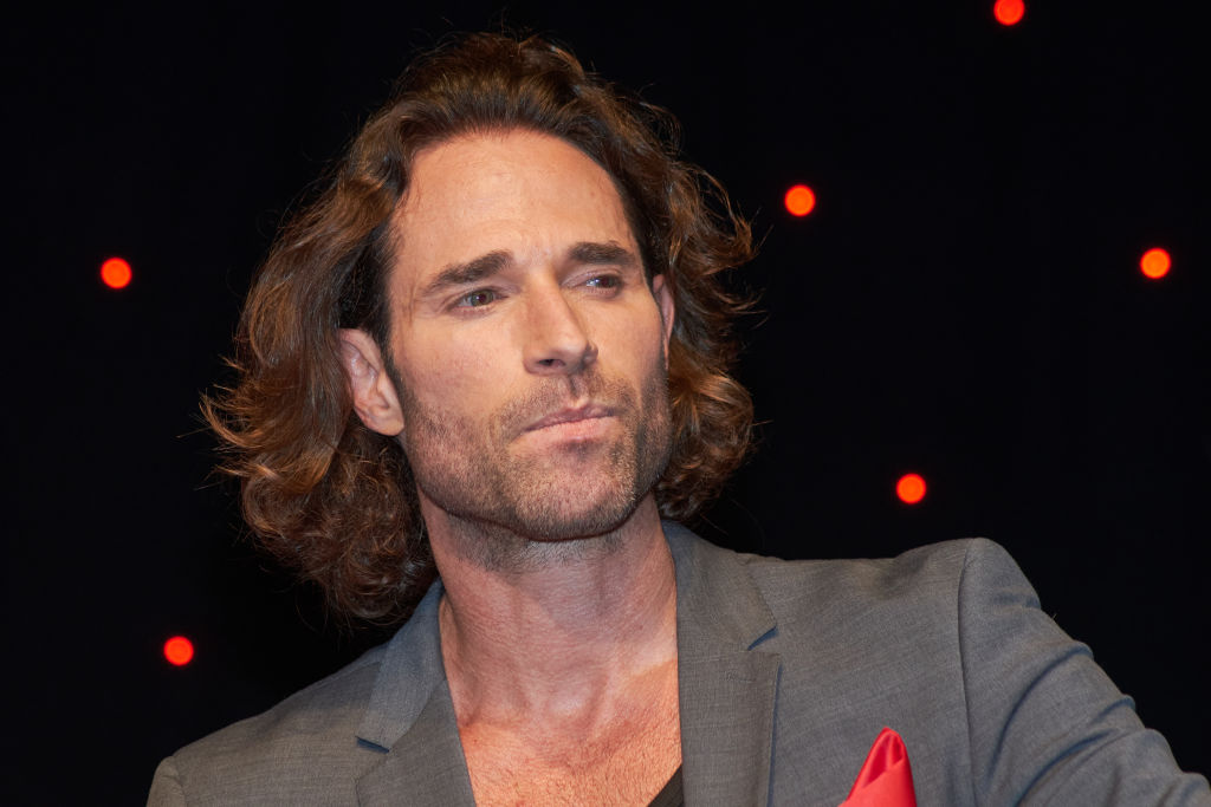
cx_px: 606
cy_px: 404
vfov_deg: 5.9
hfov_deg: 8.9
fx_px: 7805
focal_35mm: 232
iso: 1000
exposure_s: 1/250
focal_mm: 155
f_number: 5.6
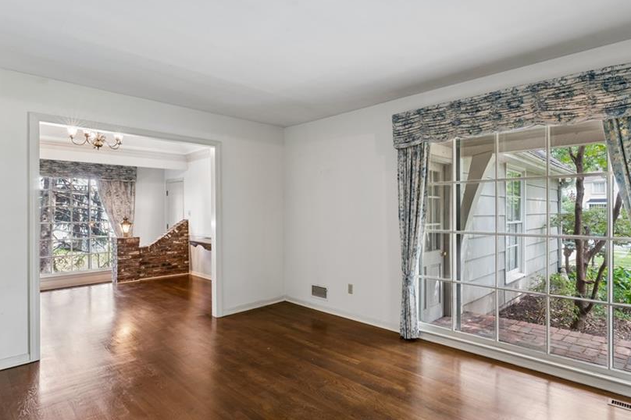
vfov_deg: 62.2
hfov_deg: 83.5
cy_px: 212
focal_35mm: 20
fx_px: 348
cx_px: 373
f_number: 13
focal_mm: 15.7
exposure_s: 1/1.67
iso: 400
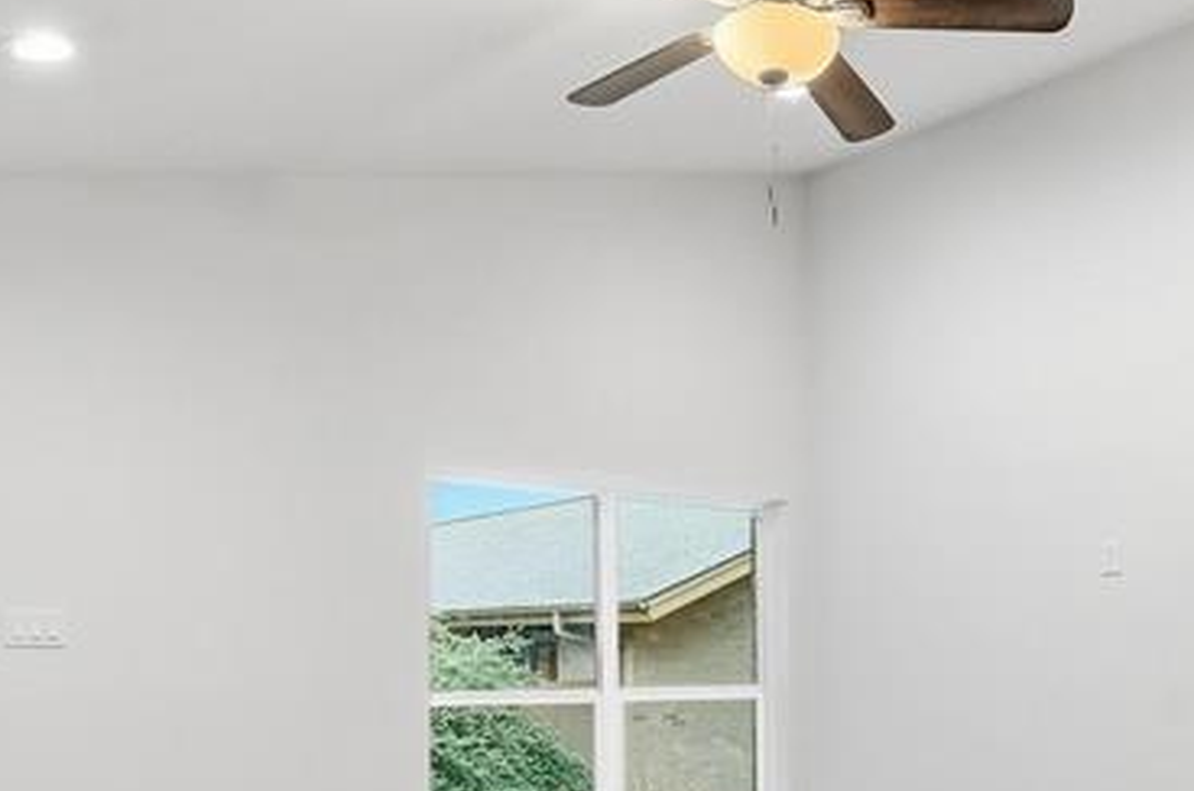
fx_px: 1291
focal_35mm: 39
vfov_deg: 33.5
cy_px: 584
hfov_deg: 48.6
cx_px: 814
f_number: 7.1
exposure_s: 1/640
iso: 1000
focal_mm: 14
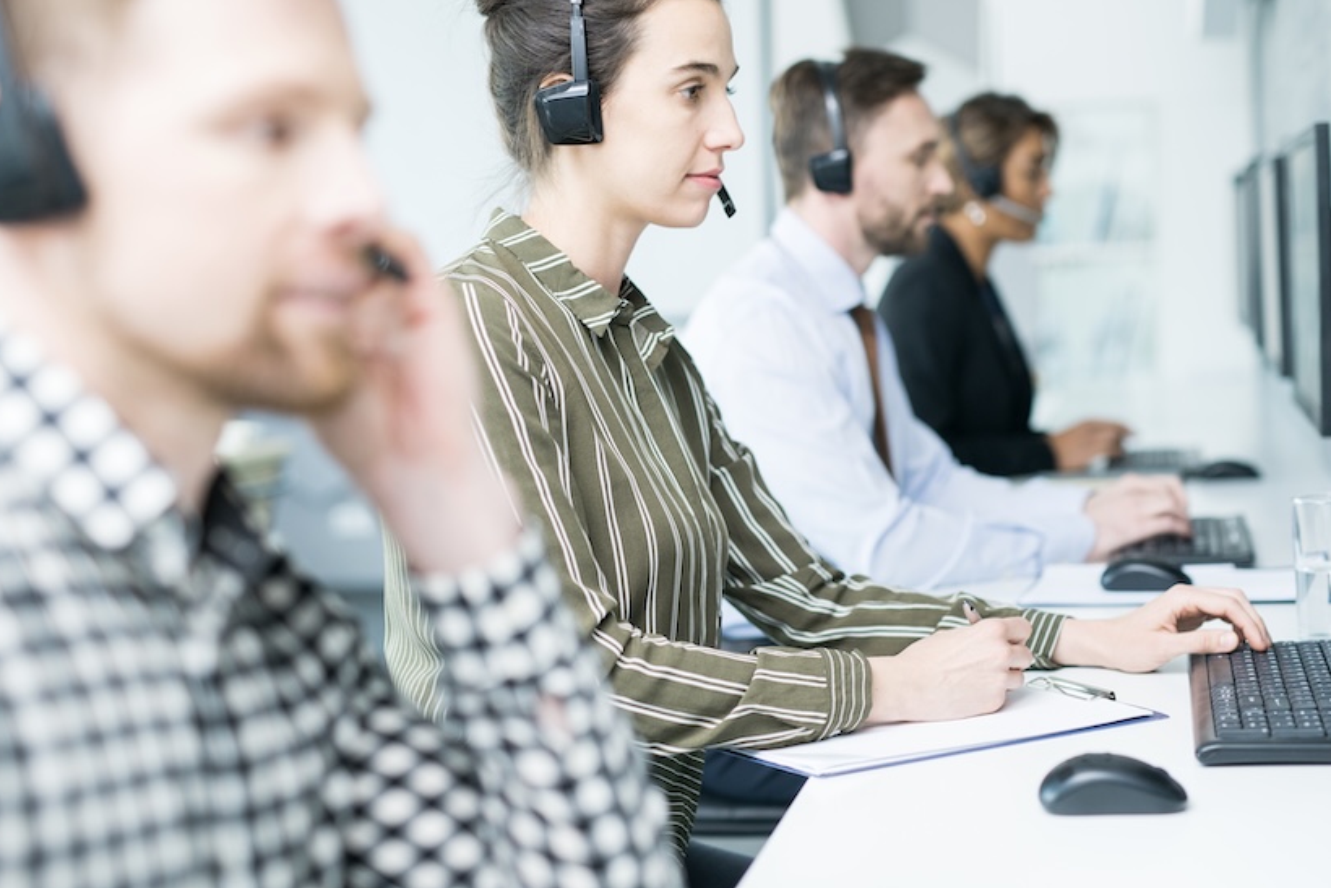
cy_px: 425
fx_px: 2256
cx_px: 763
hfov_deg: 32.8
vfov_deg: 22.3
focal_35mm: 61
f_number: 2.2
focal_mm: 50
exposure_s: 1/200
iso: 500
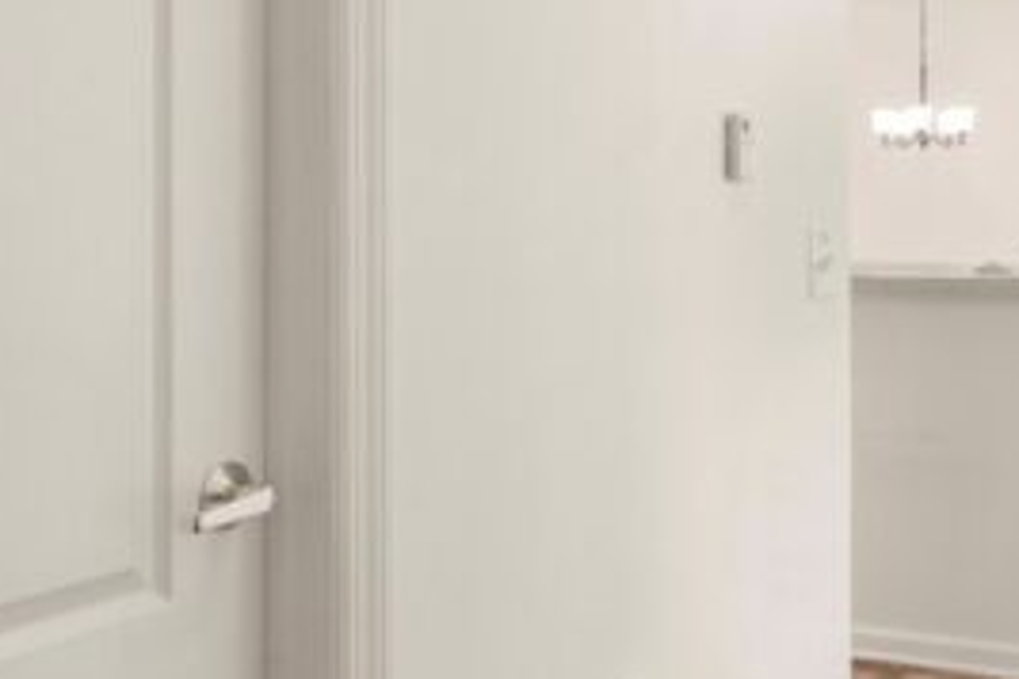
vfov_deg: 27.9
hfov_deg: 40.4
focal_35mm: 48
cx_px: 706
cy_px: 217
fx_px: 1359
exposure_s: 1/1.25
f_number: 8
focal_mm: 16
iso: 400
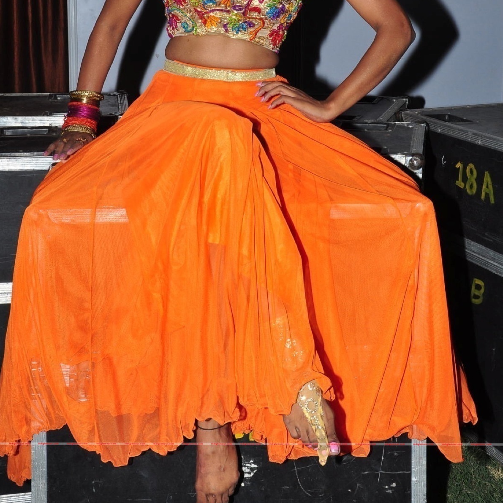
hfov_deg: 25.5
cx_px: 250
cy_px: 122
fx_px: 1112
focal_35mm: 68
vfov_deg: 25.2
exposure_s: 1/125
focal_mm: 35
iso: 400
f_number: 10
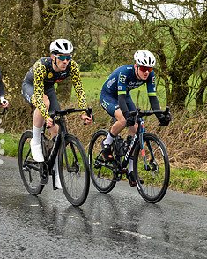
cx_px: 59
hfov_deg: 11.9
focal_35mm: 130
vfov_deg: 14.8
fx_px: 994
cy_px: 98
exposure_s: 1/1000
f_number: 4
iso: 1000
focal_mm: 70
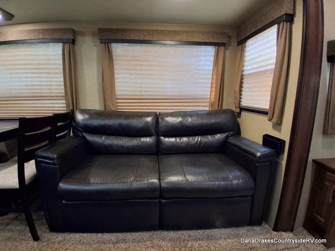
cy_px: 126
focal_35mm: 17
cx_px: 168
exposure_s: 1/20
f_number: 2.2
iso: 400
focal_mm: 1.4
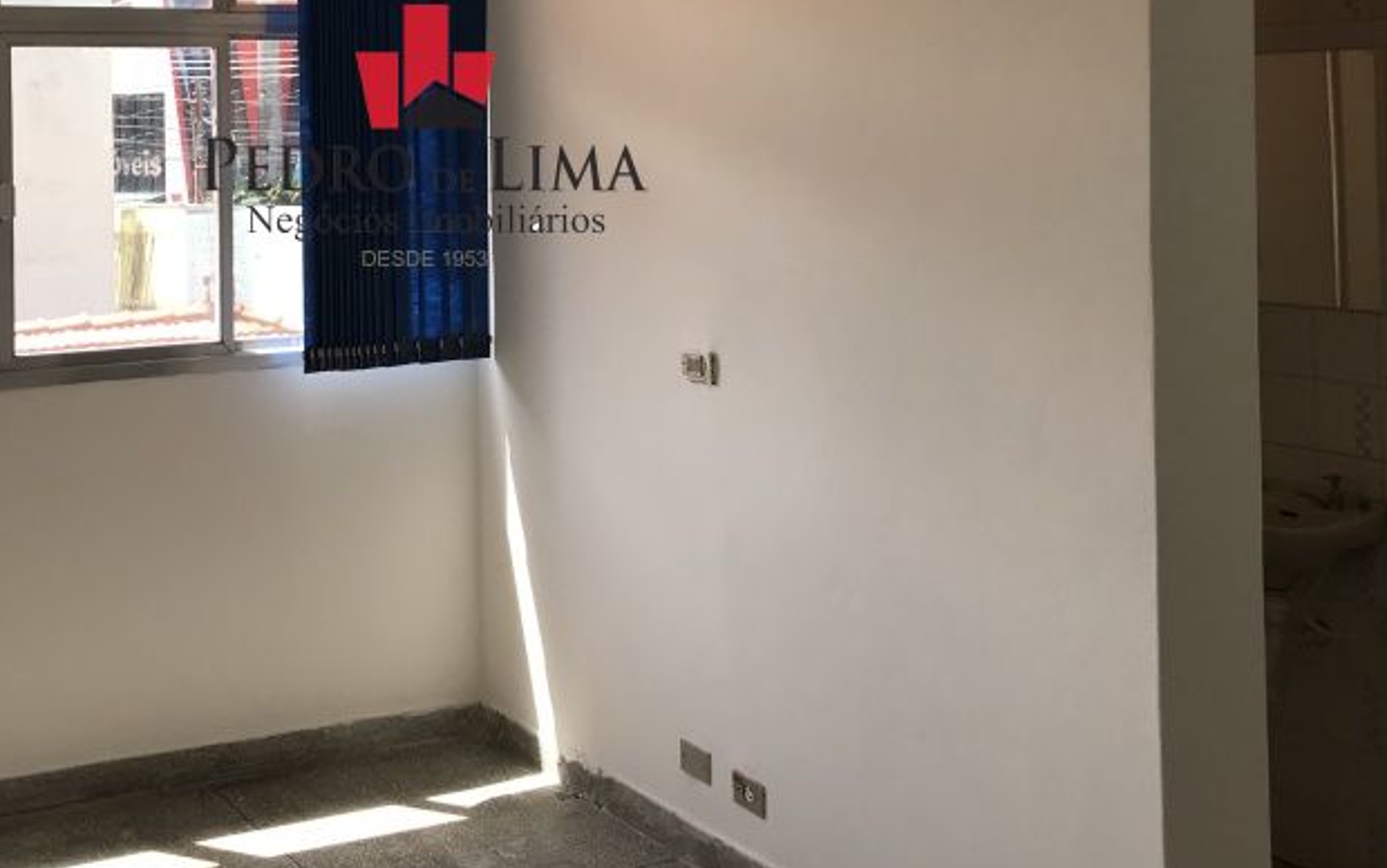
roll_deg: +1.5
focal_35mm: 49
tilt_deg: +1.4
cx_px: 425
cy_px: 136
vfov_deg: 25.8
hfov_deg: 40.4
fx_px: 1853
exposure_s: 1/211
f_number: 1.8
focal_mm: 3.99
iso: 20
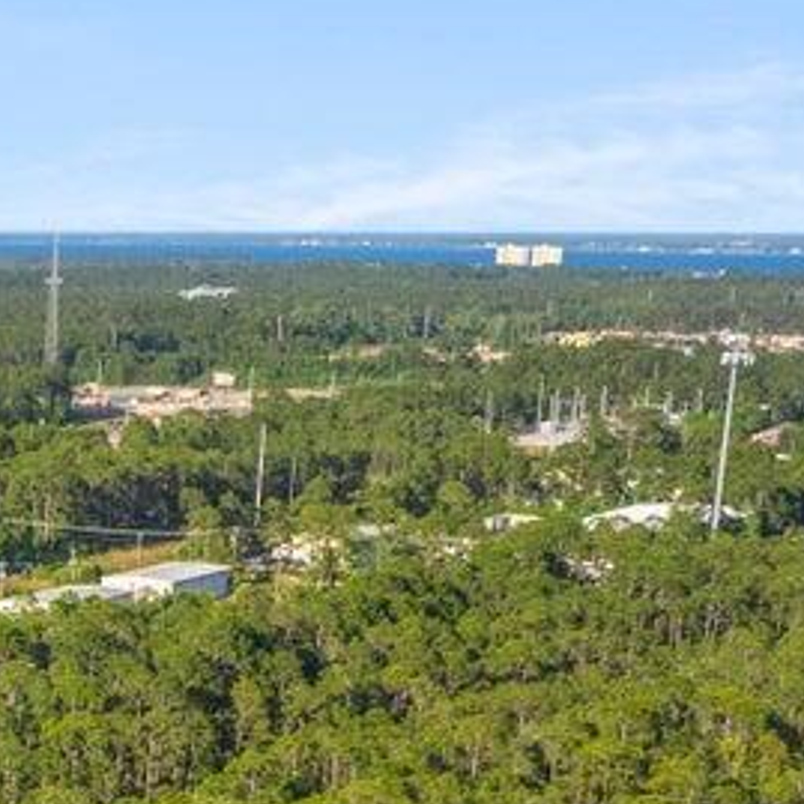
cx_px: -427
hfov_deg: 14.9
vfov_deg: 14.8
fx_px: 2838
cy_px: 1270
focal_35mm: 108
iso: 120
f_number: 2.8
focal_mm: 12.29
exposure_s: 1/60
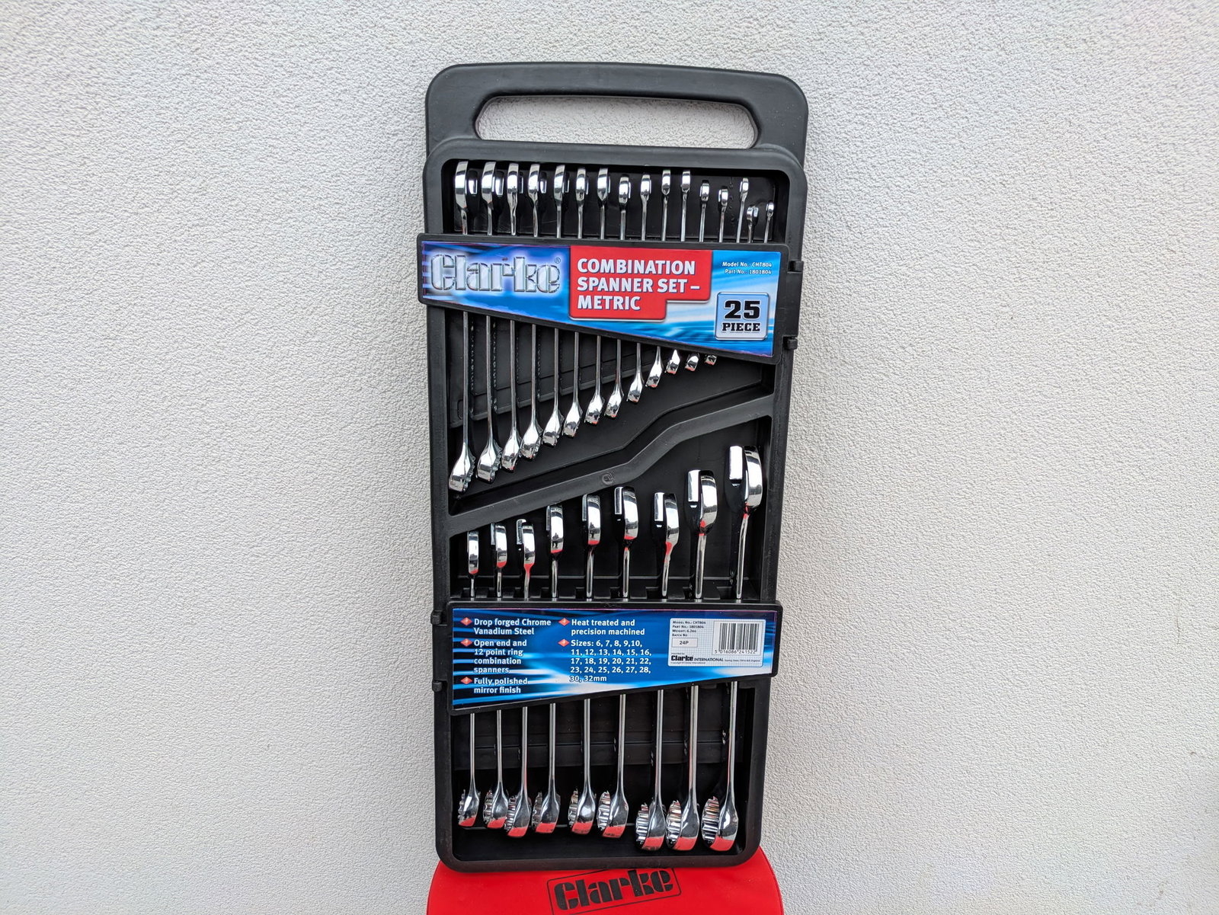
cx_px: 610
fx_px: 881
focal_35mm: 25
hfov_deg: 69.4
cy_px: 458
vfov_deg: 54.9
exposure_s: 1/961
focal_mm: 5.43
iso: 47
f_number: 1.89
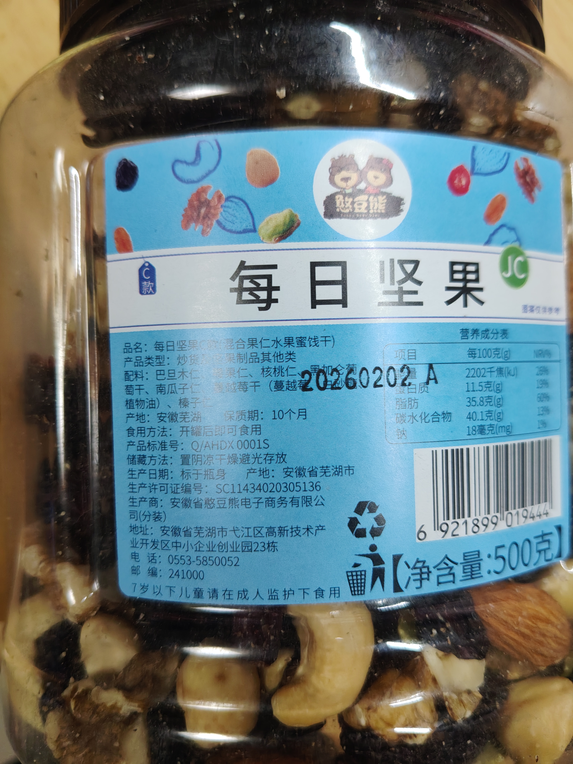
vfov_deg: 67.3
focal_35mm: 26
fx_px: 574
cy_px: 382
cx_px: 286
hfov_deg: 53.1
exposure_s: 1/100
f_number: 1.88
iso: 519
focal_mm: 4.84
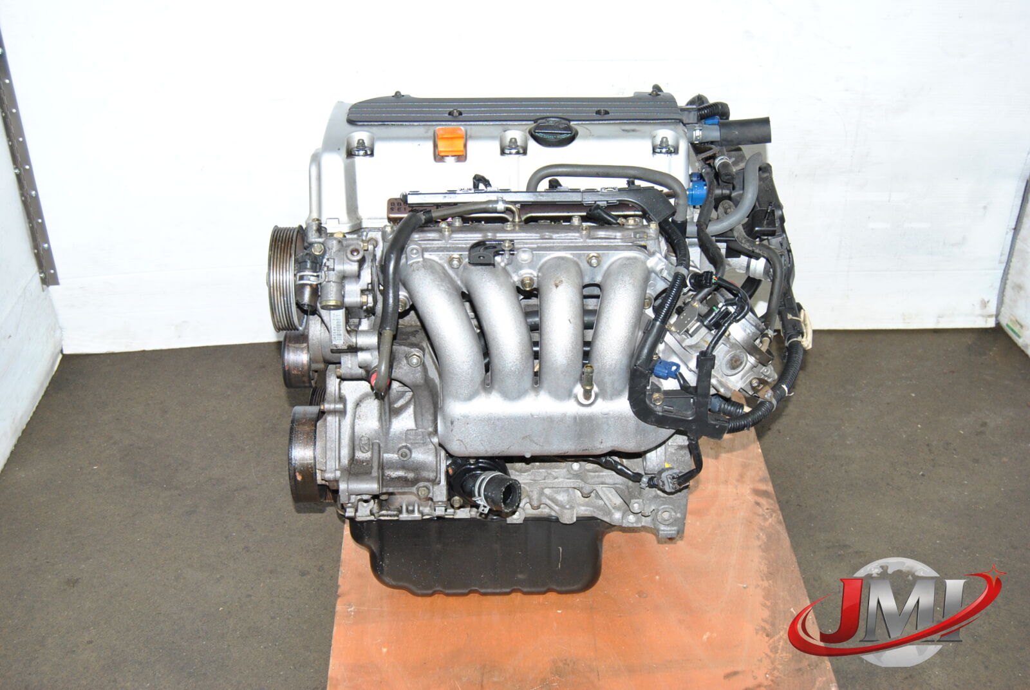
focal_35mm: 42
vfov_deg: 32.0
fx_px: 1203
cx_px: 515
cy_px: 345
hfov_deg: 46.3
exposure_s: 1/200
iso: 400
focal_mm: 28
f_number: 5.6
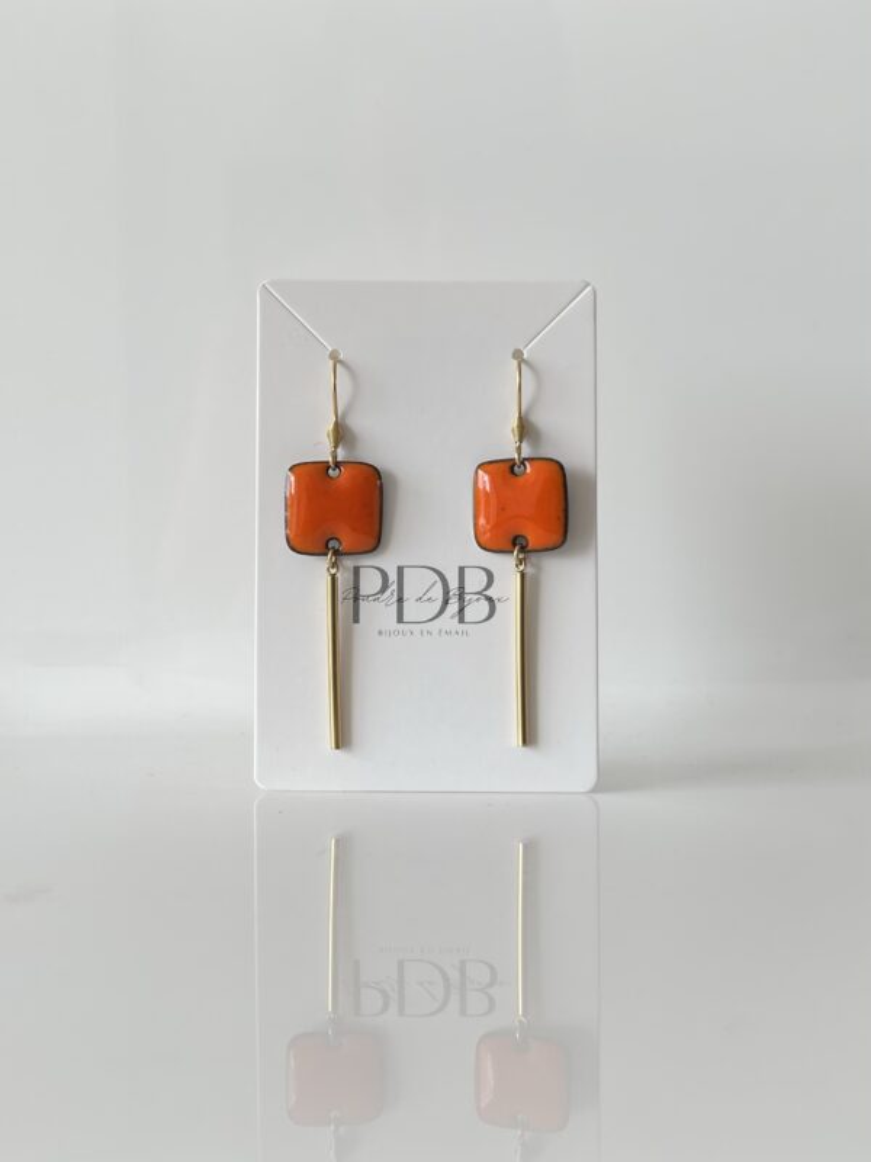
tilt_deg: -0.8
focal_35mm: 25
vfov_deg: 69.4
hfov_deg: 54.9
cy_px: 581
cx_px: 436
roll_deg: +0.6
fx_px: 839
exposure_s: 1/412
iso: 32
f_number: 1.6
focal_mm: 5.1
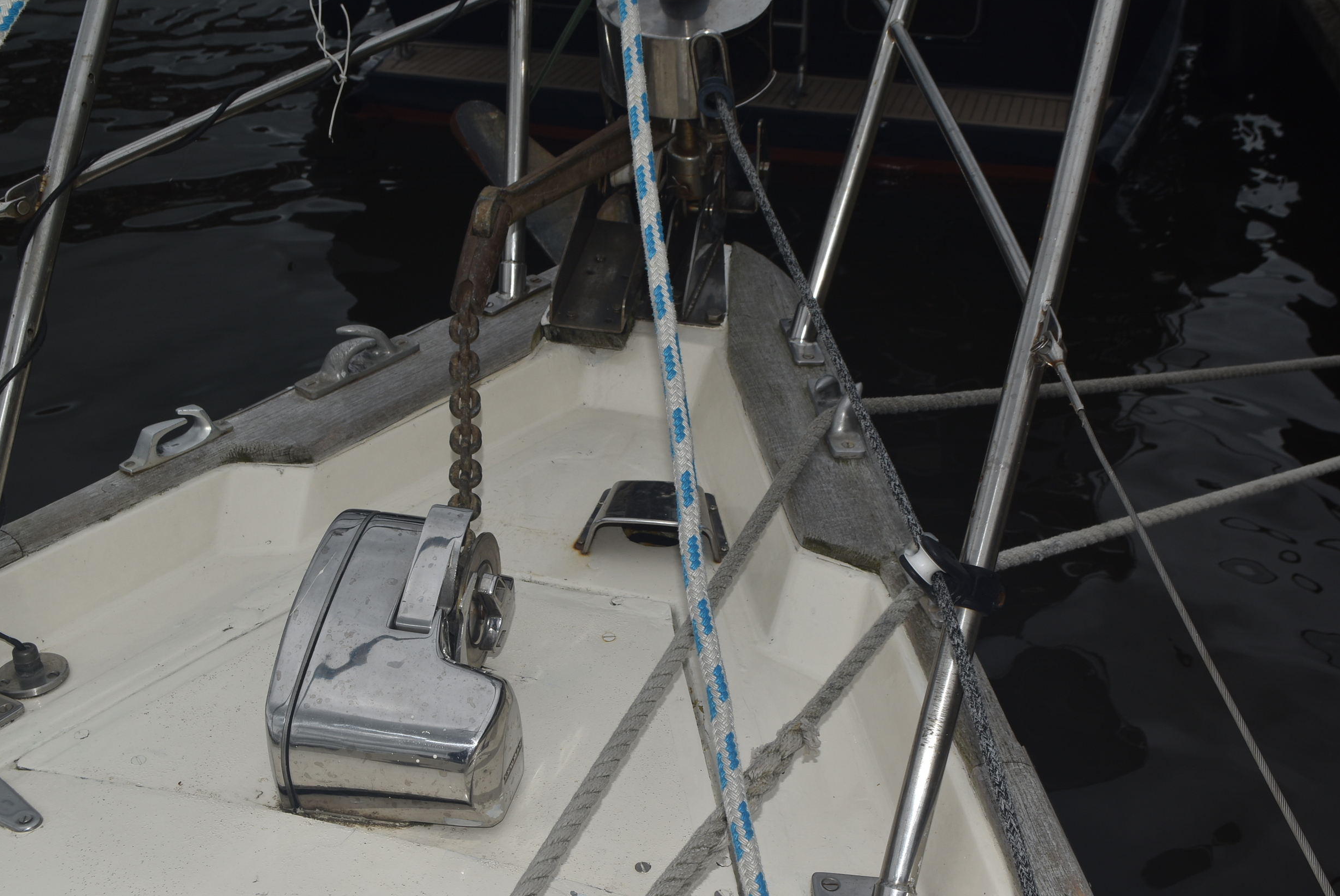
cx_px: 685
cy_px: 446
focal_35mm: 45
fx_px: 1658
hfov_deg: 44.0
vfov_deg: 30.2
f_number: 11
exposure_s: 1/200
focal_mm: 29
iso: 100
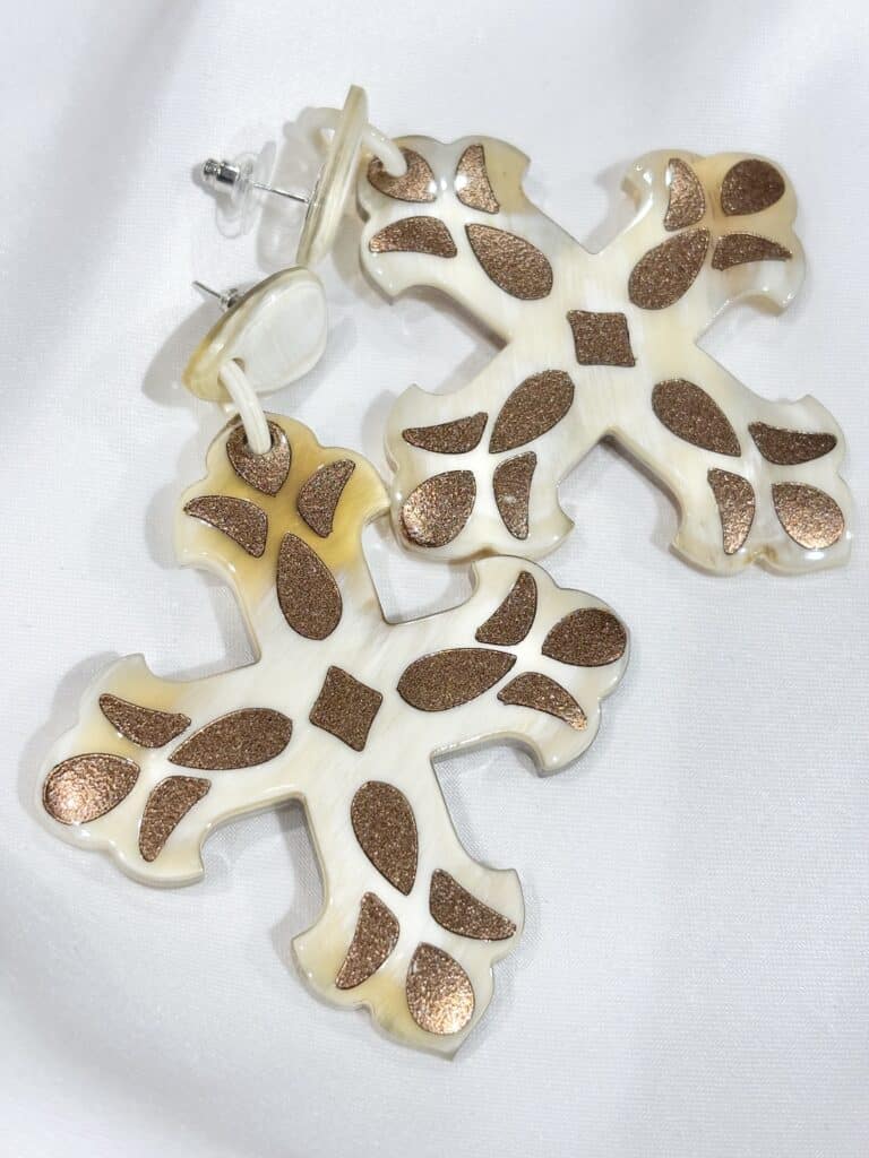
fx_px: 1741
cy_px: 579
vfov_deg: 36.8
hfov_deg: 28.0
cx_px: 434
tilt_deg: -61.2
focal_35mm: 52
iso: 25
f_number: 1.6
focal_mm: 5.96
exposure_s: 1/155
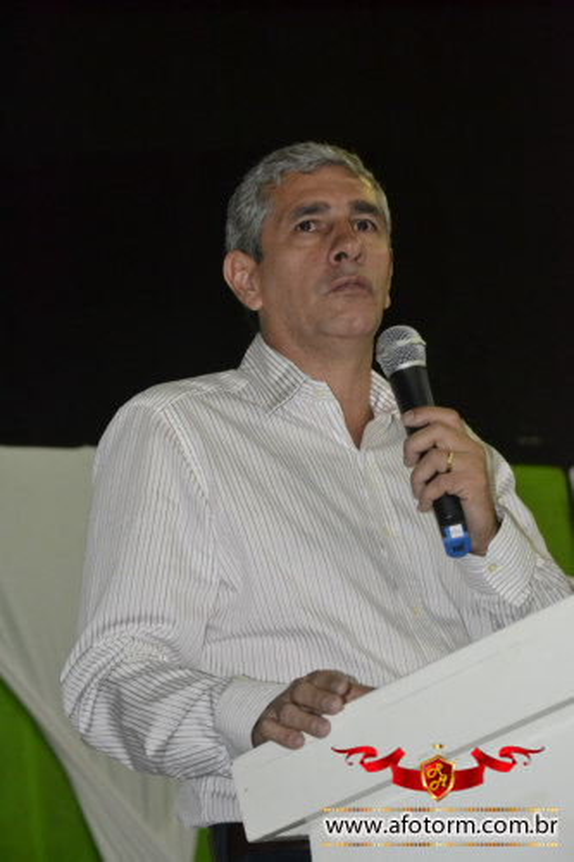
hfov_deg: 13.0
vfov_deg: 19.5
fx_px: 2513
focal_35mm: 105
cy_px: 431
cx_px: 287
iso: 3200
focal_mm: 70
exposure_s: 1/60
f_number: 5.3
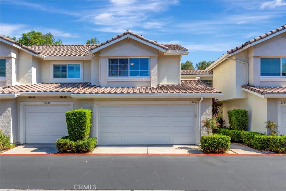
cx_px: 143
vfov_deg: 53.1
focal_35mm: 24
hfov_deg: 73.7
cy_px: 96
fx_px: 191
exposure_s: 1/500
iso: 100
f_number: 5.6
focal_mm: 16
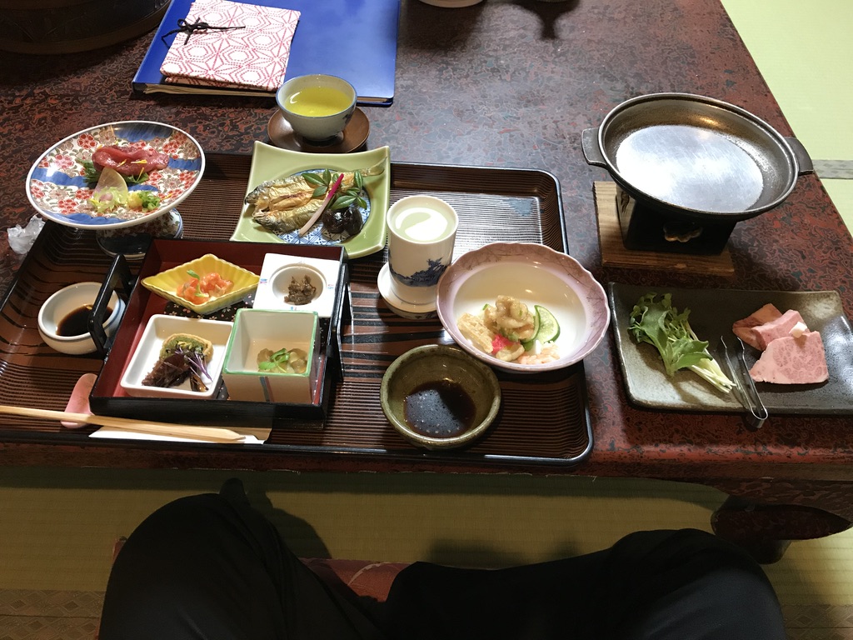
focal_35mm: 28
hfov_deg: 63.4
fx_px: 690
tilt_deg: -49.8
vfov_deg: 49.7
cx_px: 426
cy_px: 320
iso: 80
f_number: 1.8
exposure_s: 1/15
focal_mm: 3.99
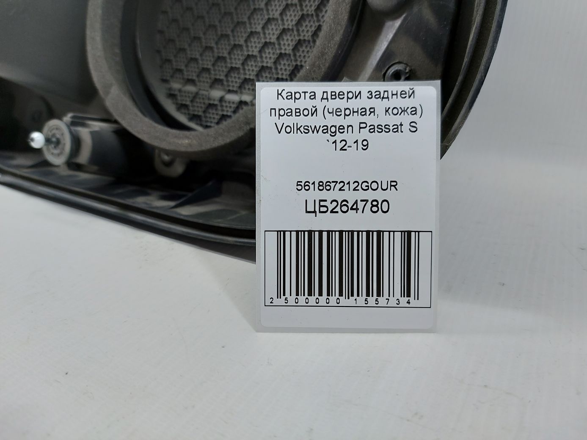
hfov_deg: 71.6
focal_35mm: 24
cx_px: 294
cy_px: 220
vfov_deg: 56.8
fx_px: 407
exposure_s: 1/50
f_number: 1.8
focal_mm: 5.23
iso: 64
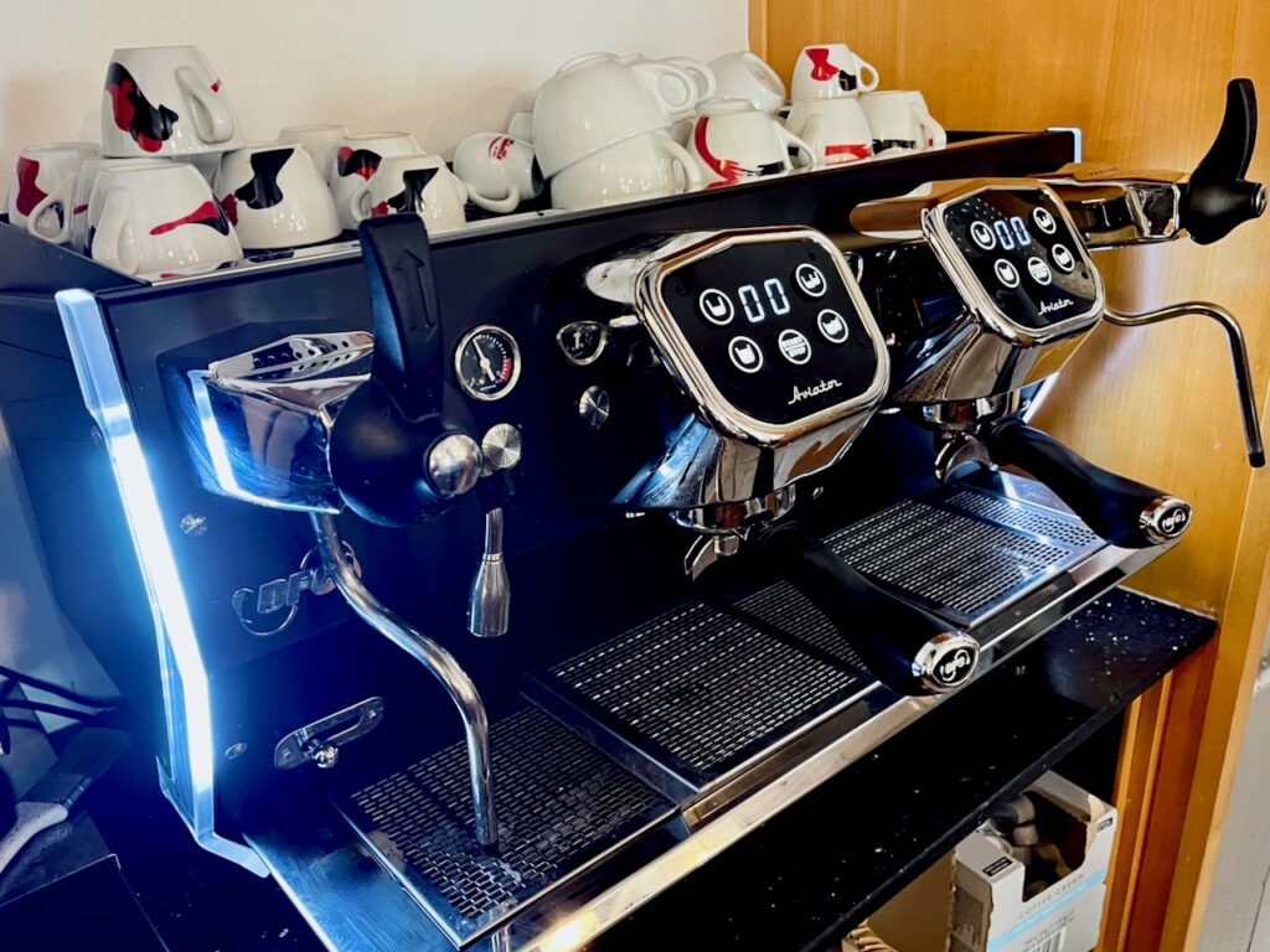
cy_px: 476
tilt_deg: -21.6
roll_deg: +3.7
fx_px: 954
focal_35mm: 26
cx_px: 635
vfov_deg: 53.1
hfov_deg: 67.3
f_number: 1.6
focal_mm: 5.1
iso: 400
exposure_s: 1/50
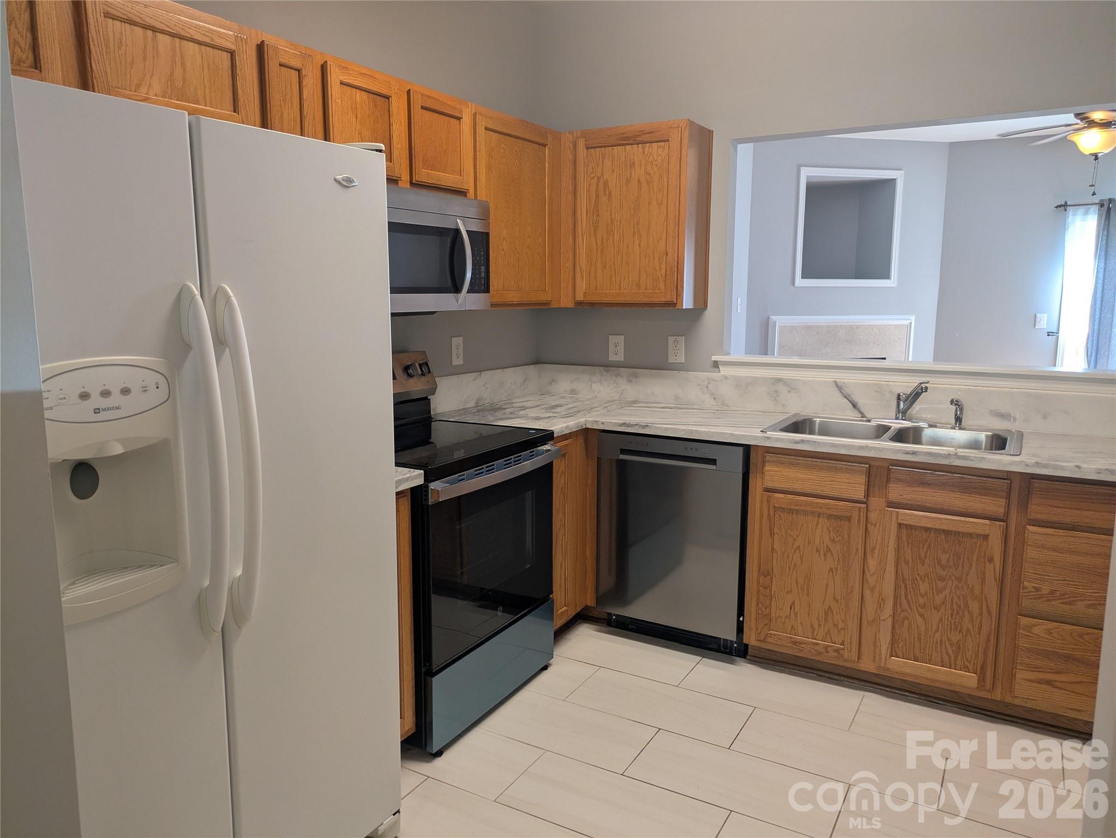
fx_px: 806
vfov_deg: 54.9
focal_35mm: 25
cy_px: 419
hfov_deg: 69.4
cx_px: 558
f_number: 1.89
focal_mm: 5.43
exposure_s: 1/120
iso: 206
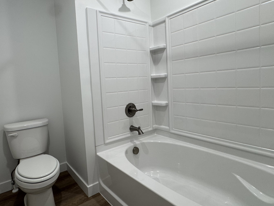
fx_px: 166
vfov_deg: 63.4
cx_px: 111
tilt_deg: -4.0
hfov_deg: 78.2
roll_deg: +3.5
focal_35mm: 21
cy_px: 96
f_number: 2.2
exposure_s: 1/120
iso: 100
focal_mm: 2.22
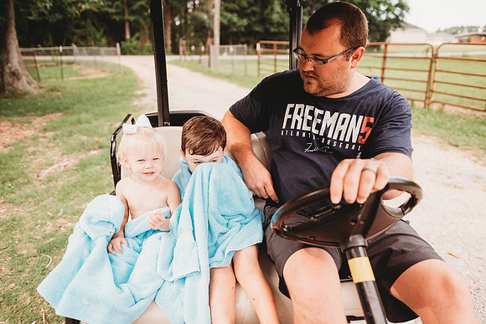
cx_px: 243
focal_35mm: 24
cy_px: 162
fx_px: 324
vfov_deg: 53.2
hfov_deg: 73.7
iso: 100
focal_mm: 24
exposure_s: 1/500
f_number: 2.2
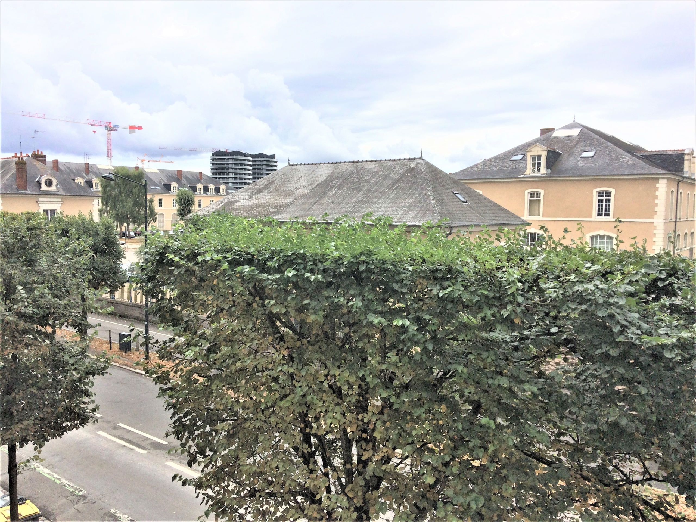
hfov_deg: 61.7
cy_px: 261
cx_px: 348
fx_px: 583
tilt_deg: -4.7
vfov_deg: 48.2
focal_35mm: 29
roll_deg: -1.3
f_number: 2.2
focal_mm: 4.15
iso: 32
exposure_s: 1/2415
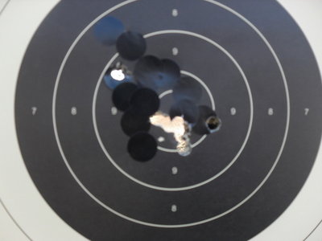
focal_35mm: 35
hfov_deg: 52.6
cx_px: 161
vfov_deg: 40.7
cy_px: 120
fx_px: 326
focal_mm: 6.2
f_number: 2.8
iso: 100
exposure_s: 1/180
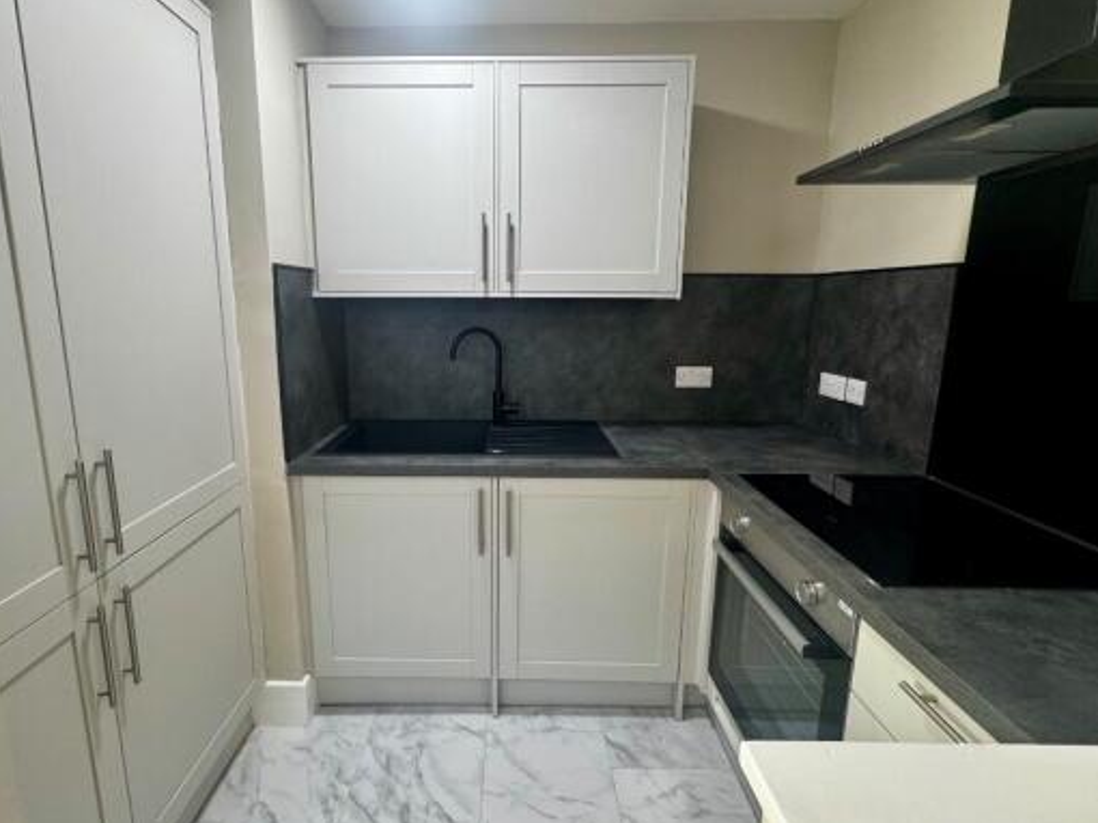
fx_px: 507
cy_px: 393
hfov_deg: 94.1
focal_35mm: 16
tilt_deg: -9.5
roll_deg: +0.3
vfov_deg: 78.0
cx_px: 483
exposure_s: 1/100
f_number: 2.2
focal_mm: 2.22
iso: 250
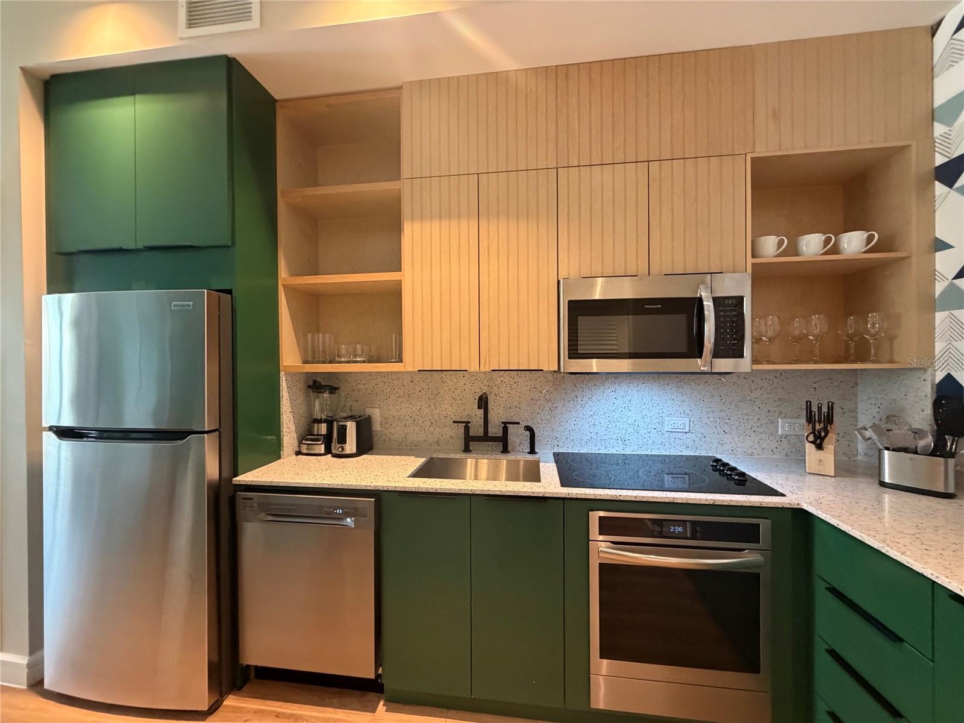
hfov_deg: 102.1
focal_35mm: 14
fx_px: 390
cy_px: 362
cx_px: 482
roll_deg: +0.1
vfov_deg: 85.7
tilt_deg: -0.9
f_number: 2.2
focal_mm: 2.22
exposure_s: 1/60
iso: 500
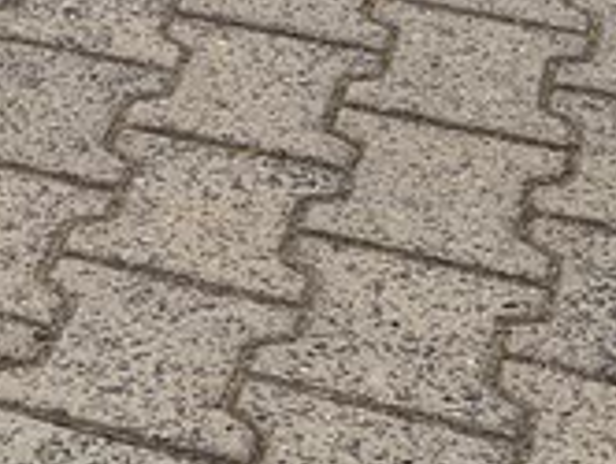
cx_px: -601
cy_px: -820
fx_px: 2851
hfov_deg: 11.2
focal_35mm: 160
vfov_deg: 8.2
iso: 50
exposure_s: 1/2672
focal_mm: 5.4
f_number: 1.8
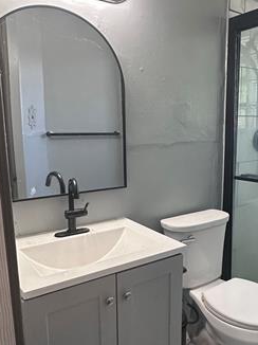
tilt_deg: -11.0
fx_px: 328
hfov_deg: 42.3
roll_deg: -1.1
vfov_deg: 55.3
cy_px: 185
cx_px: 173
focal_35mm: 33
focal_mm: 2.22
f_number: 2.2
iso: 250
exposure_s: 1/120
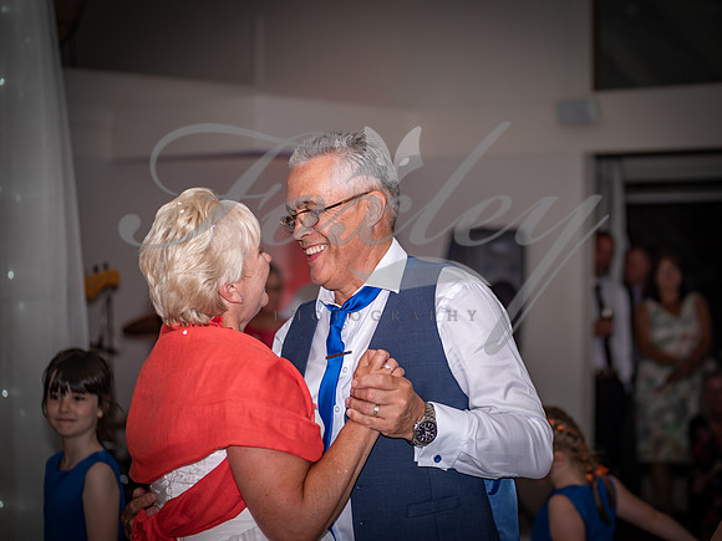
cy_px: 270
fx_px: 1794
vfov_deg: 17.2
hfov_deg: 22.8
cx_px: 361
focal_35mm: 86
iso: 100
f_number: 1.2
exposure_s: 1/250
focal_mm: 43
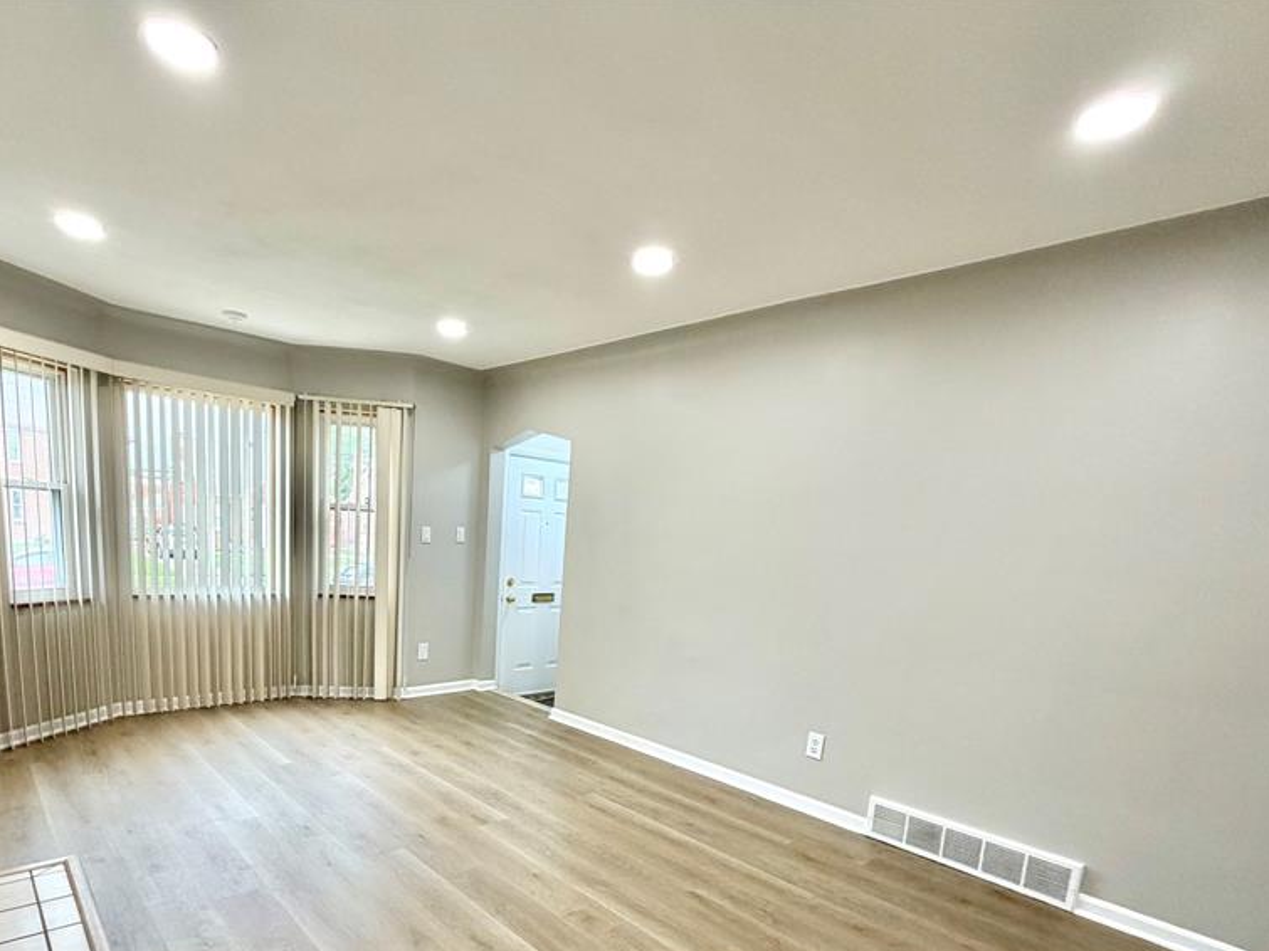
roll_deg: -3.1
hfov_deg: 84.2
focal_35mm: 19
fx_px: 696
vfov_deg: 66.6
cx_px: 551
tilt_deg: -9.0
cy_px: 642
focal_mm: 2.22
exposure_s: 1/121
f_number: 2.2
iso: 200
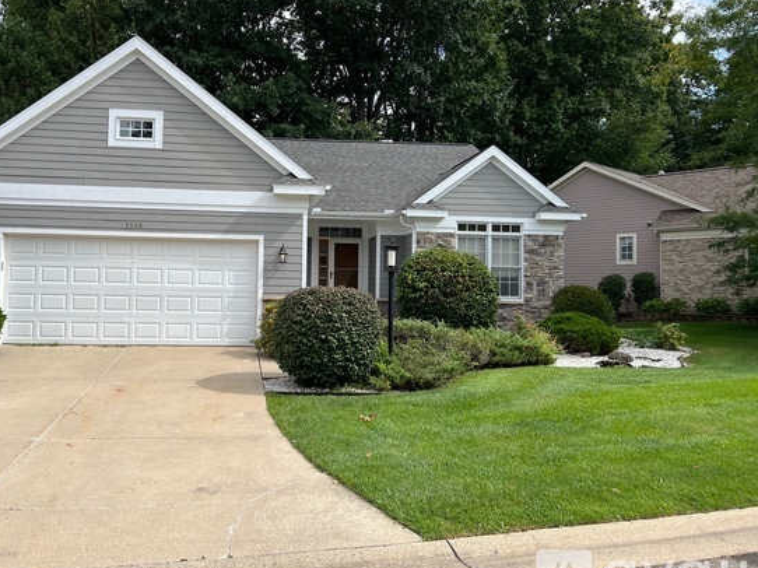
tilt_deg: +2.6
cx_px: 296
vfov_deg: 44.1
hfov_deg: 56.3
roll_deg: -0.9
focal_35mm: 32
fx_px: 700
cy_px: 256
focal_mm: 5.7
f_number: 1.5
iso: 50
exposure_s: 1/3165
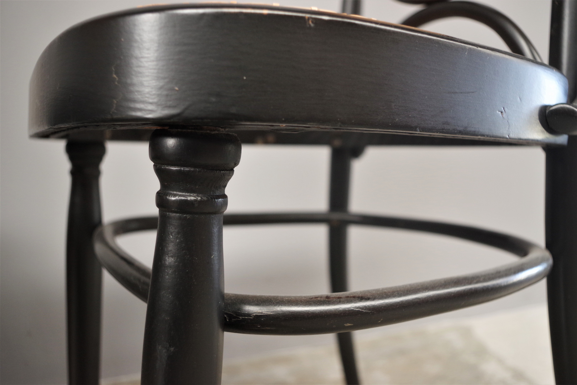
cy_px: 192
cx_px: 288
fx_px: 497
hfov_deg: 60.3
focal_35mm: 31
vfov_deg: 42.3
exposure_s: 1/60
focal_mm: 21.25
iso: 800
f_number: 4
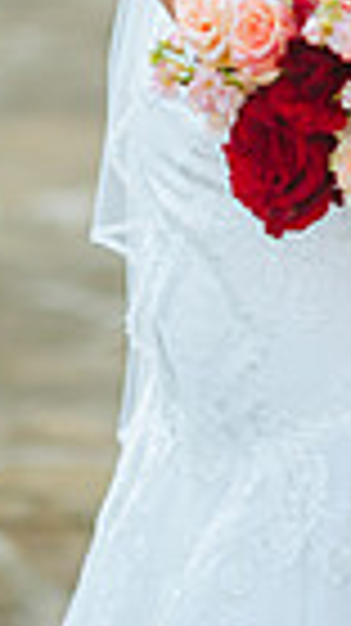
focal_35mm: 287
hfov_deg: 4.2
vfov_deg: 7.5
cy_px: -126
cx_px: 605
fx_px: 4757
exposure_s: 1/400
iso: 160
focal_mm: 85
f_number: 2
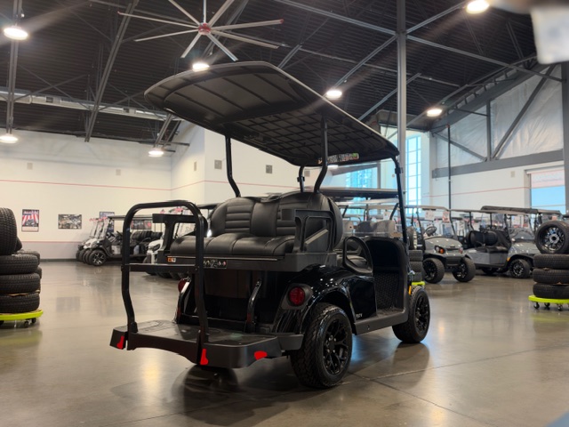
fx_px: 477
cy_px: 214
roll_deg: -0.1
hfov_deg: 61.7
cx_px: 284
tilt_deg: +2.7
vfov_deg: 48.2
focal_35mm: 29
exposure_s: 1/121
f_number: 1.48
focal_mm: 6.93
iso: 200
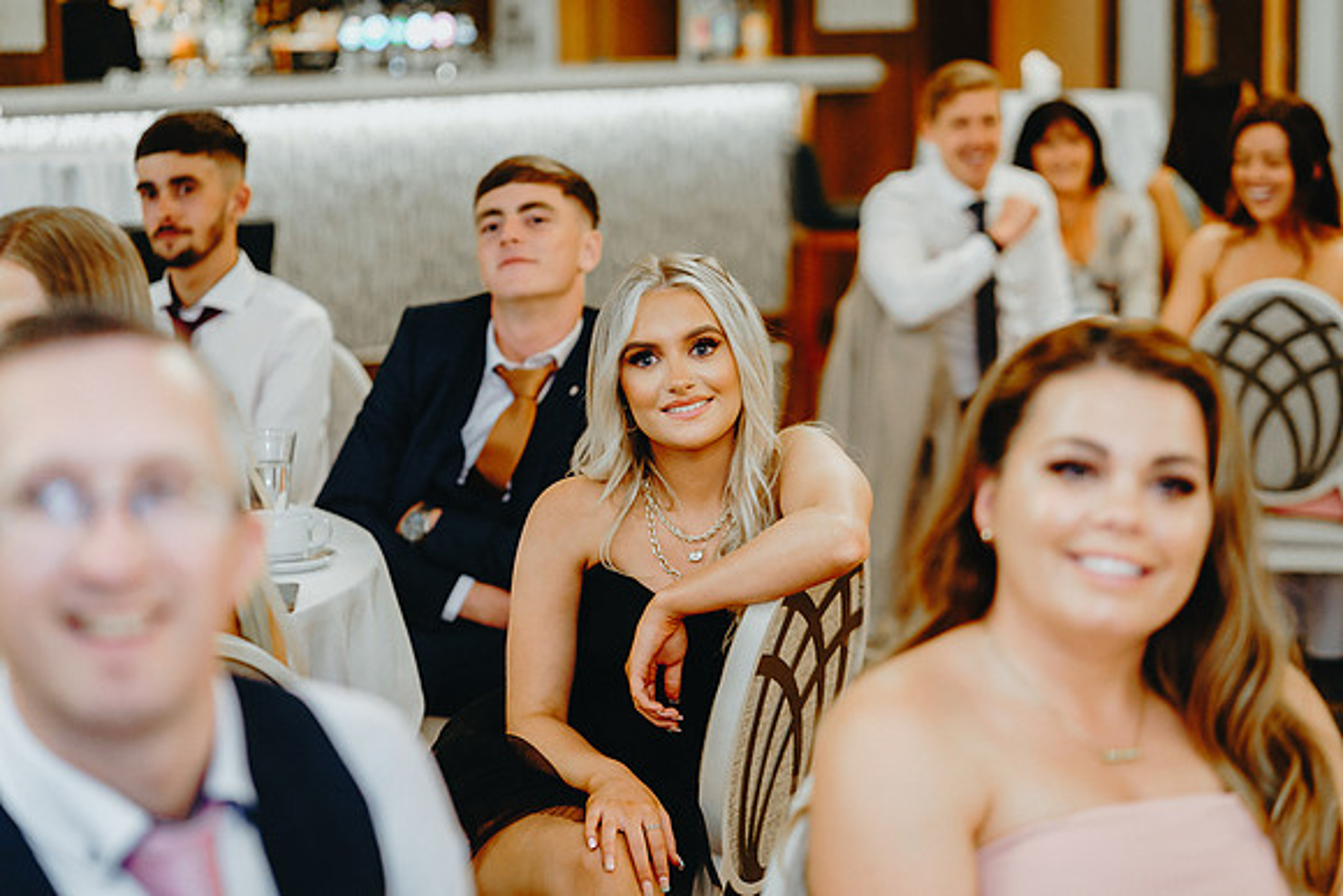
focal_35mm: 85
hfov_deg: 23.9
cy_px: 448
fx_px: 3172
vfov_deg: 16.1
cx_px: 672
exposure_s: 1/125
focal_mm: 85
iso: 2000
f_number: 2.8
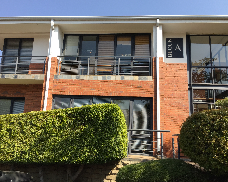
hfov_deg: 57.2
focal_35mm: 31
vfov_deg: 47.1
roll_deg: -3.5
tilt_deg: +14.1
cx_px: 111
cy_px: 89
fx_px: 209
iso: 32
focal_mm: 4.15
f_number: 2.2
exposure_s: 1/964
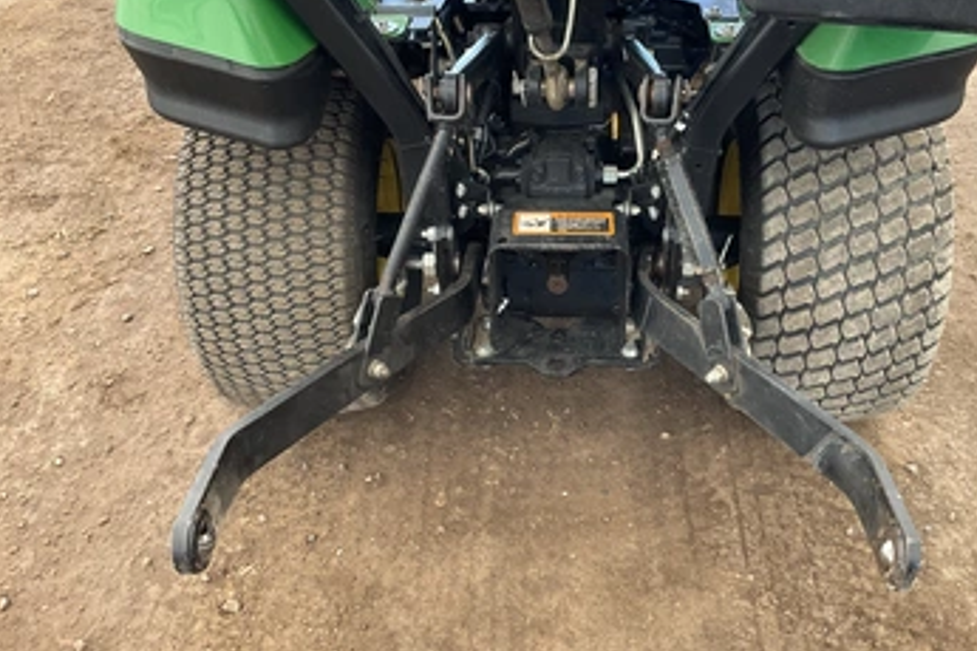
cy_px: 292
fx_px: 950
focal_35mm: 35
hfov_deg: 54.2
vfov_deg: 37.8
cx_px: 558
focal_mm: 3
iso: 64
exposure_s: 1/98
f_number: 1.8
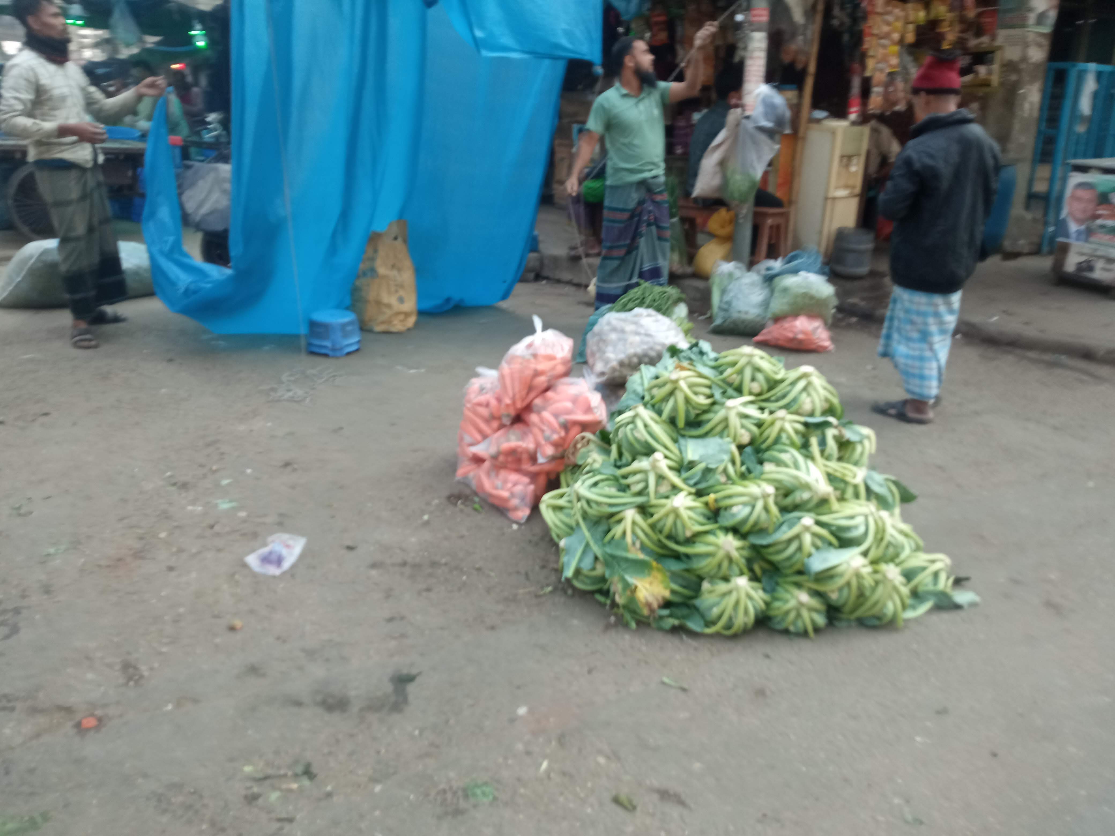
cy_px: 418
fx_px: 870
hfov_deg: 65.3
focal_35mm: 27
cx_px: 558
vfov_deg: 51.4
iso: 113
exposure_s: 1/121
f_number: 2.2
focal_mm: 3.79
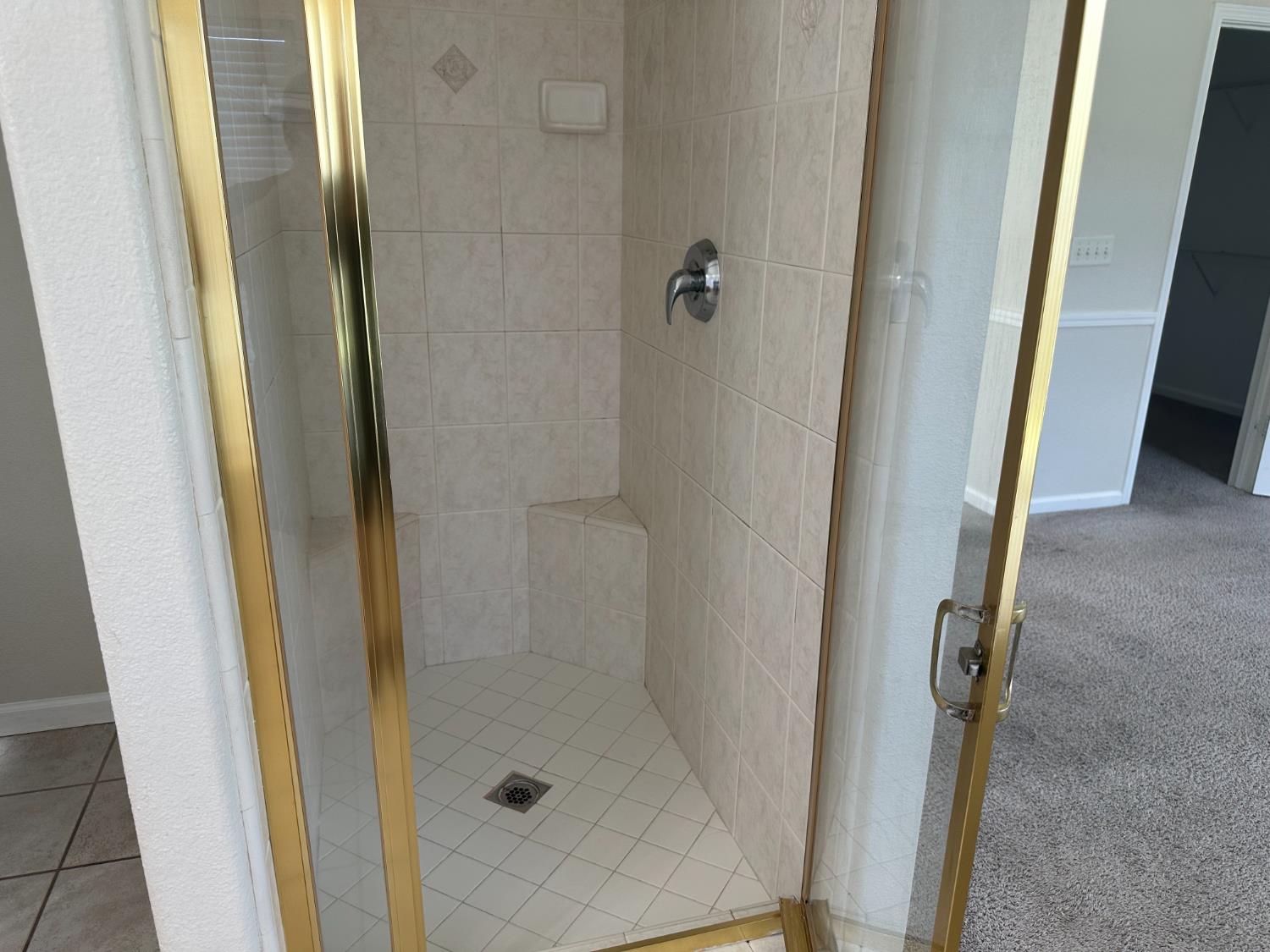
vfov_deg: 56.8
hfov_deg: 71.6
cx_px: 635
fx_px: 881
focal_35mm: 24
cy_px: 476
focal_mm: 6.86
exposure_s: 1/120
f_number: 1.78
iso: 100
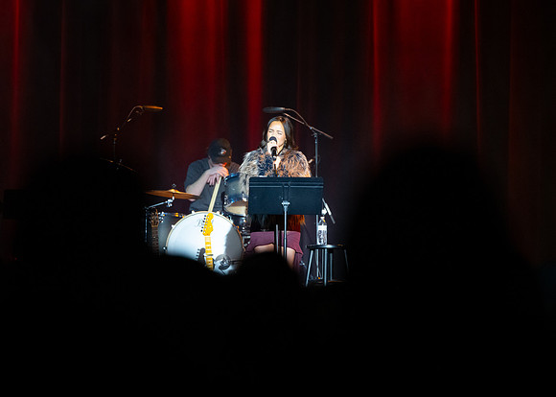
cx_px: 281
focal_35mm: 217
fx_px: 3431
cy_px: 198
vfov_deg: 6.6
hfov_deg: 9.3
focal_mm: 180
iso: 3200
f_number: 2.8
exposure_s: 1/200
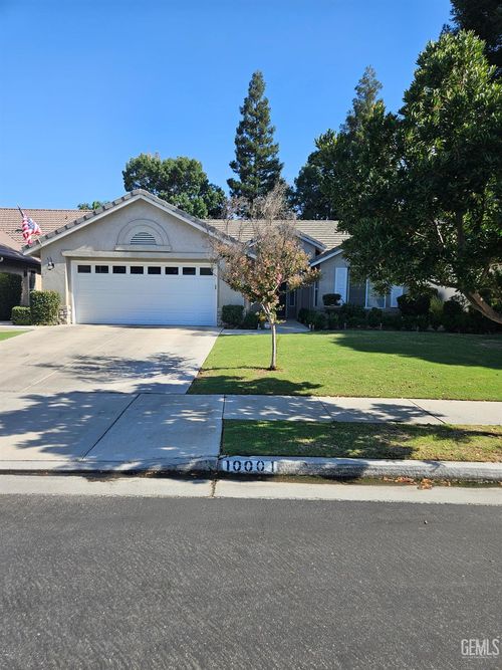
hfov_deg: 58.9
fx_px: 445
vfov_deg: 73.9
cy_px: 335
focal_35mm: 23
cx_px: 251
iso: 25
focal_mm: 5.4
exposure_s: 1/1078
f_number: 1.8
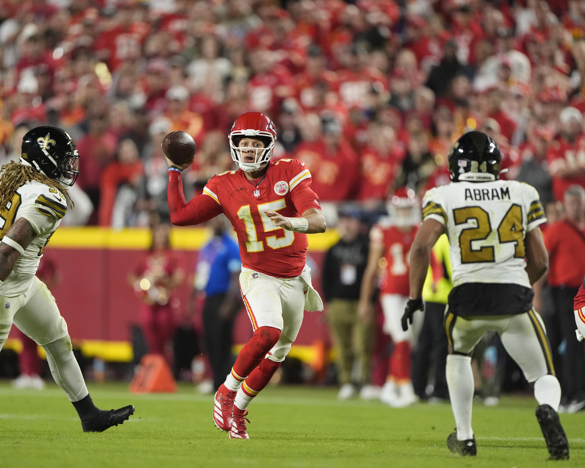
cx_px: 264
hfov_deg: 2.9
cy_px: 234
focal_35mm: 677
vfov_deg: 2.3
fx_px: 11721
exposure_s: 1/2000
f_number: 4
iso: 5000
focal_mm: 600
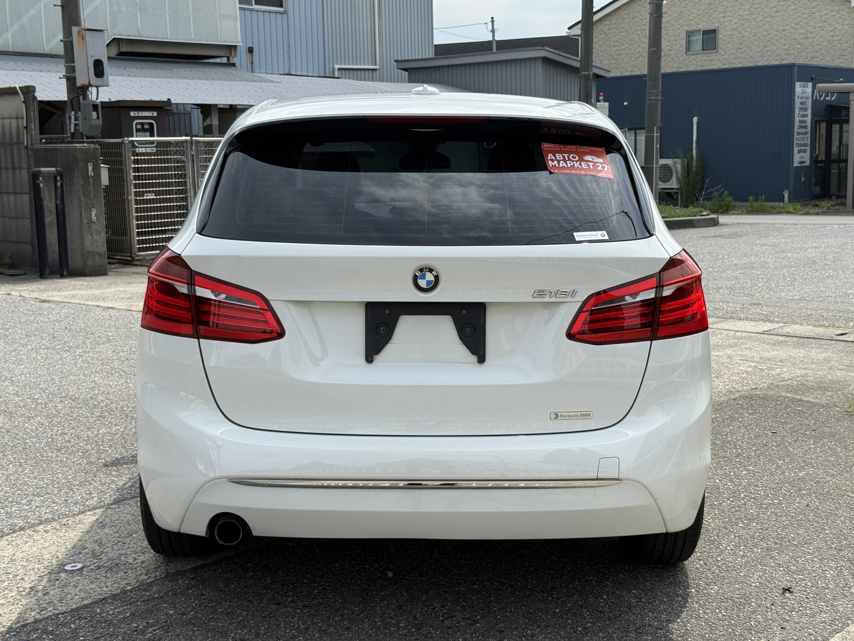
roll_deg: +1.0
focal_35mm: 48
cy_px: 320
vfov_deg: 30.3
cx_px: 427
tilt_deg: -8.0
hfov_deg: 39.7
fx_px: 1184
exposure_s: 1/5208
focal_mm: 6.76
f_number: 1.78
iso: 80
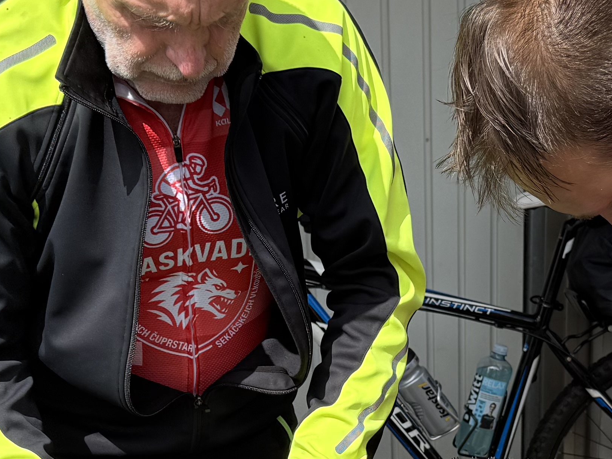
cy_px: 443
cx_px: 442
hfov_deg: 23.1
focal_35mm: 84
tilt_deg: -21.7
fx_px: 1485
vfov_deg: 17.2
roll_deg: +1.0
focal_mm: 6.76
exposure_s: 1/3584
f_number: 1.78
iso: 80
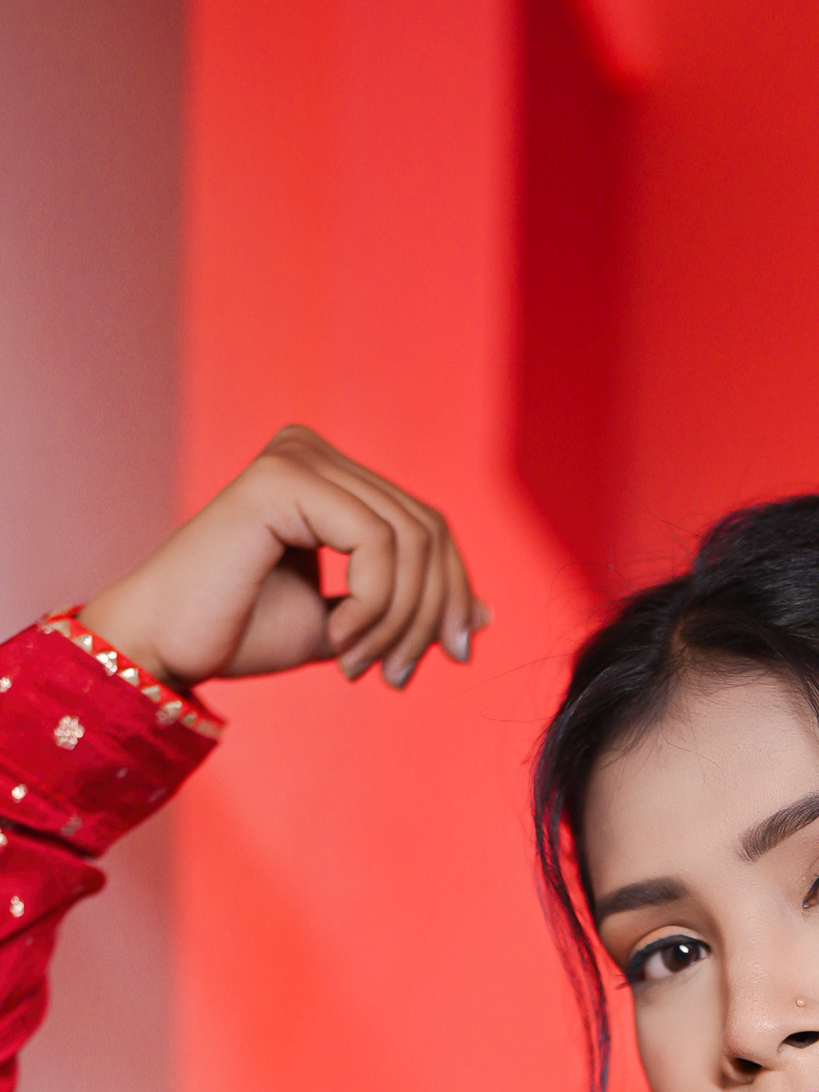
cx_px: 686
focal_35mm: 92
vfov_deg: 19.8
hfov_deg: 15.9
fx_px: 2902
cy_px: 1381
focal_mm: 35
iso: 250
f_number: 1.4
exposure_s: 1/200
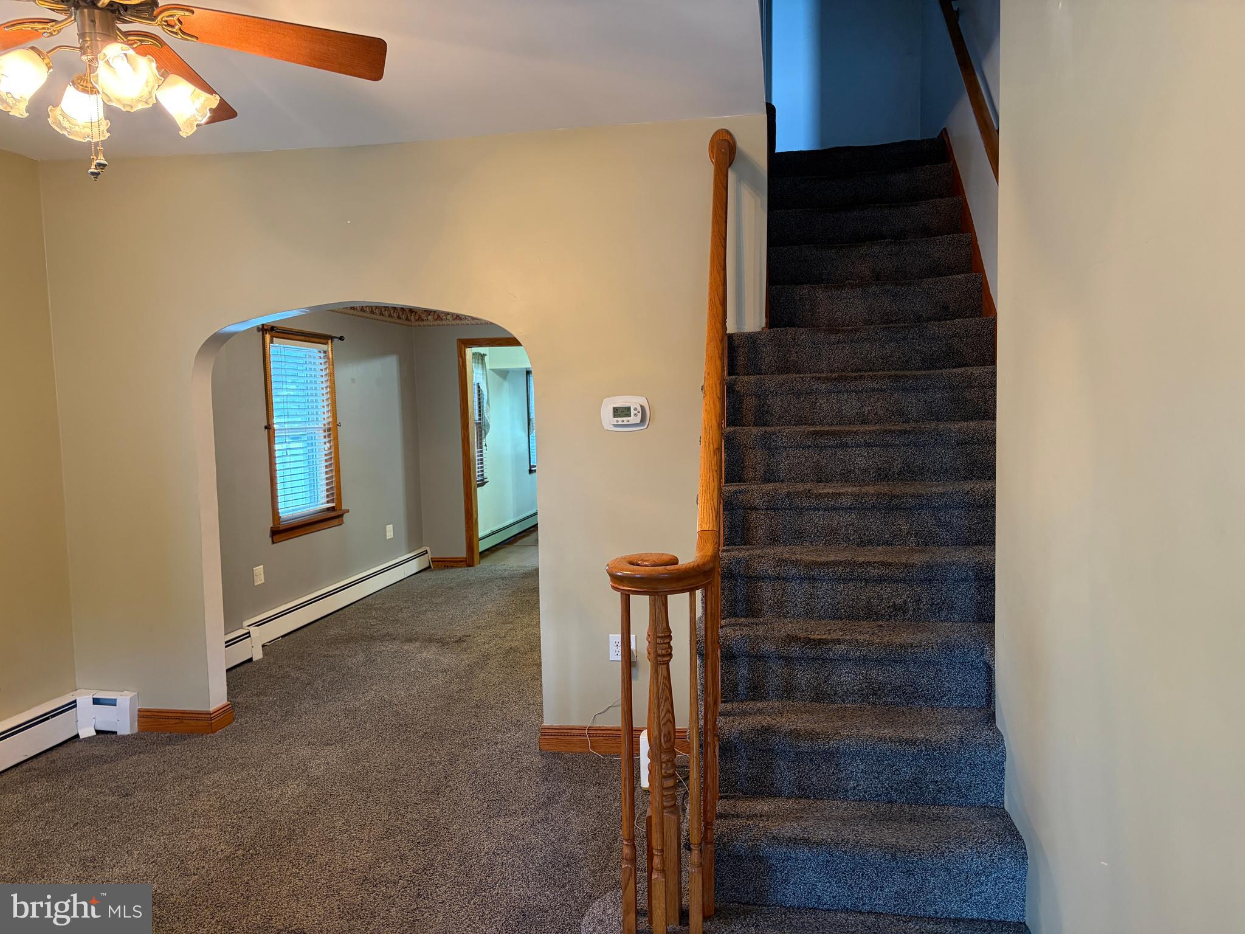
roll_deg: +1.6
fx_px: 935
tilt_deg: -3.5
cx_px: 622
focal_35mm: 26
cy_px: 467
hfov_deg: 67.3
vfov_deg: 53.1
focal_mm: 5.96
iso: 320
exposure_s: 1/60
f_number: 1.6
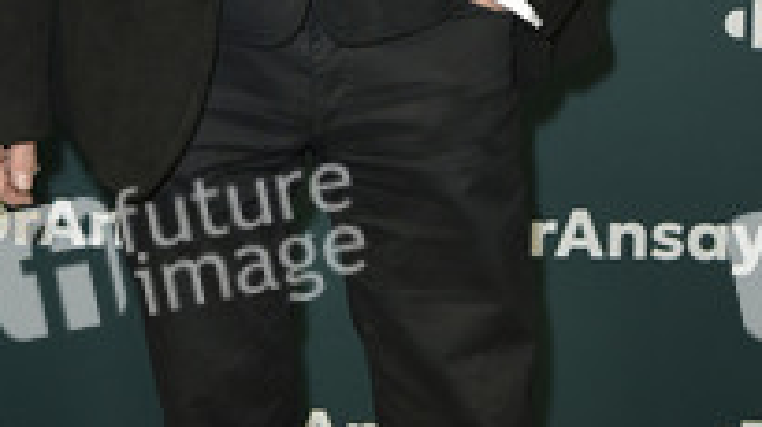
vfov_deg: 11.6
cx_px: 282
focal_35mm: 98
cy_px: -304
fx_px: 1979
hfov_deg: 21.7
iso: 1250
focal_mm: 48
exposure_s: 1/250
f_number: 6.3
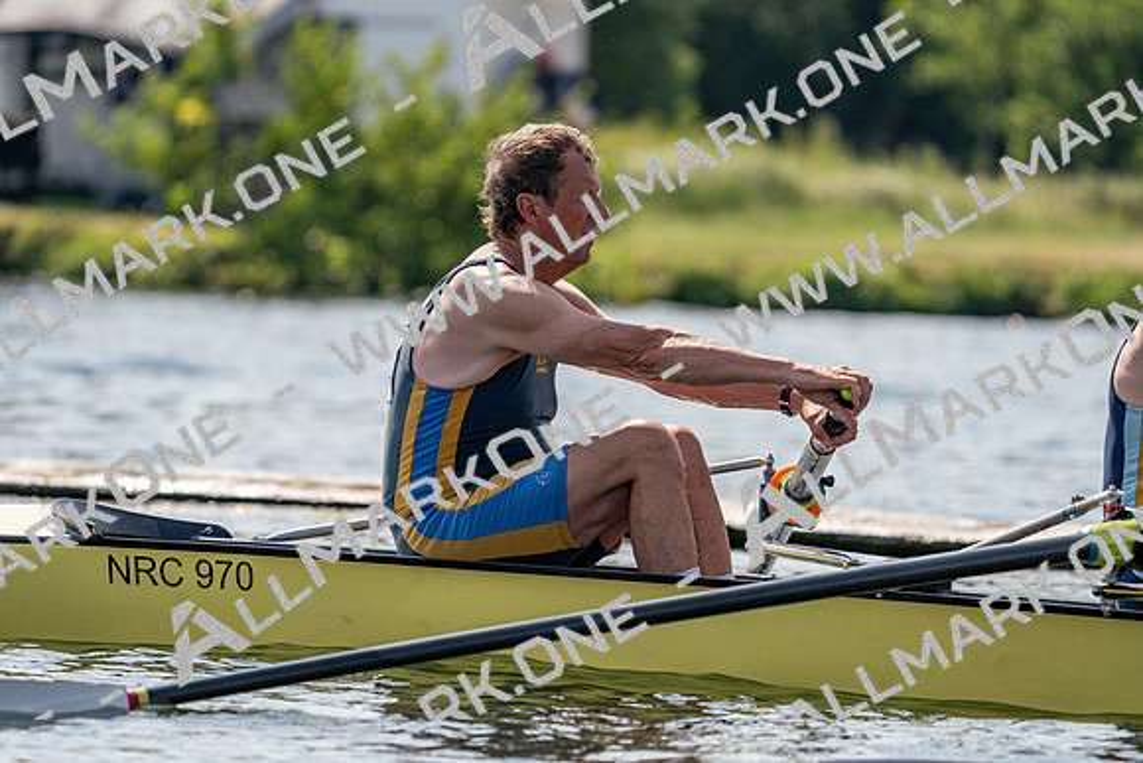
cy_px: 382
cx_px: 572
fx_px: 10829
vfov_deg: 4.0
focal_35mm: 341
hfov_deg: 6.0
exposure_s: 1/1600
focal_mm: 341
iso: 250
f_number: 6.3
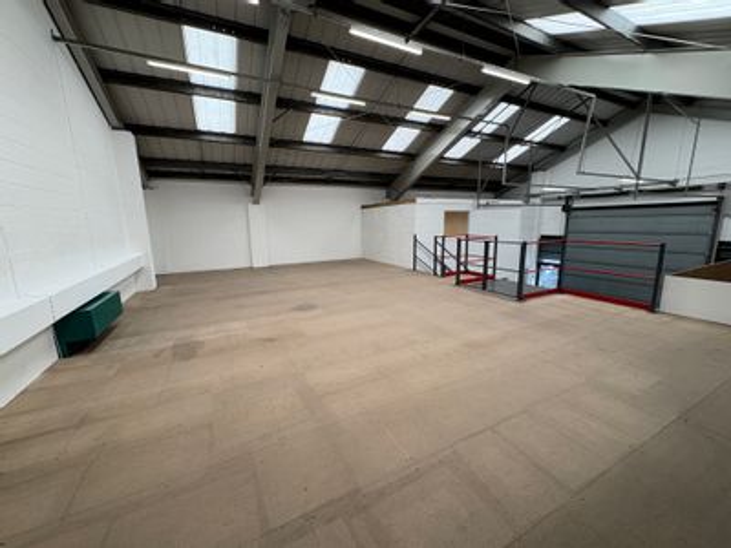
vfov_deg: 85.7
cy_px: 274
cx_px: 366
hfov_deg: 102.1
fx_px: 296
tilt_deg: -10.0
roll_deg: +1.7
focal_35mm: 14
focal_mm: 2.22
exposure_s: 1/99
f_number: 2.2
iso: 40
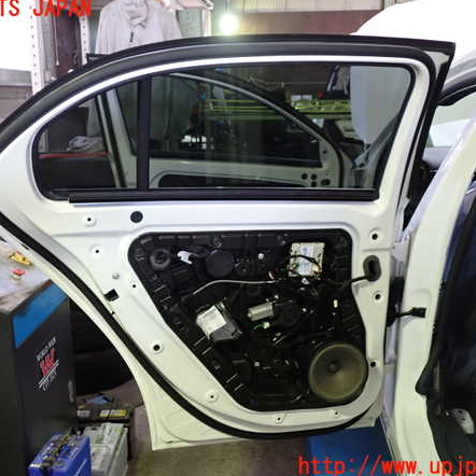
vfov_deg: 46.0
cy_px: 238
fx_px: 560
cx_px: 219
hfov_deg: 46.0
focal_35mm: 36
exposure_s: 1/30
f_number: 2.3
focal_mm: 5.4
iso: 320
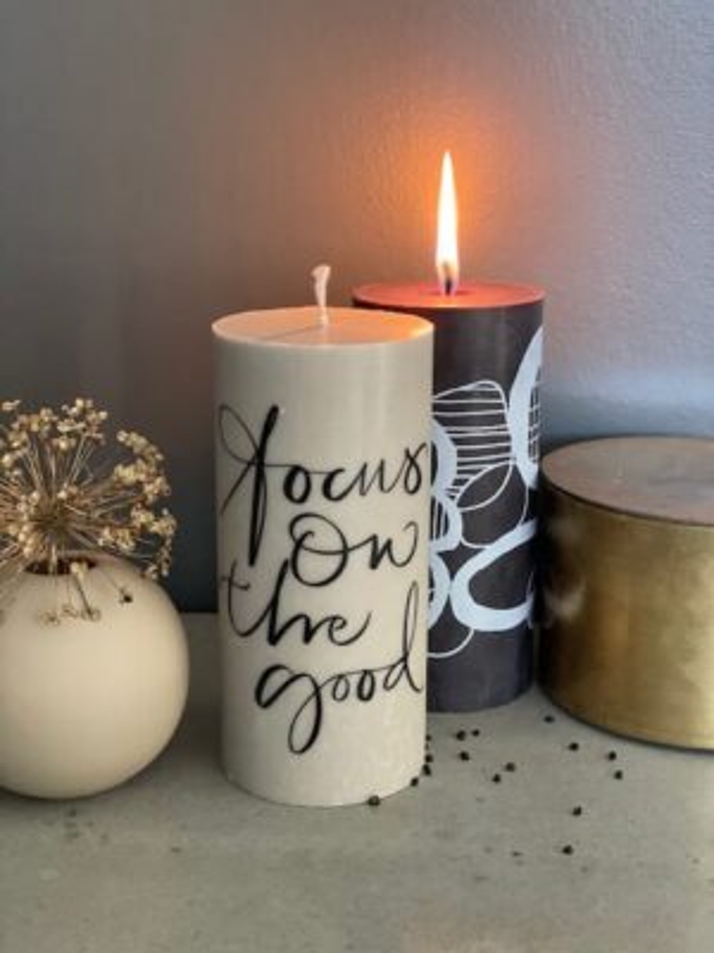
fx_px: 1430
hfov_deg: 28.0
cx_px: 357
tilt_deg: -15.1
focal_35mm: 52
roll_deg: +0.6
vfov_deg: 36.8
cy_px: 476
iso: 320
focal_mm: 6
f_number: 2
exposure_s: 1/40
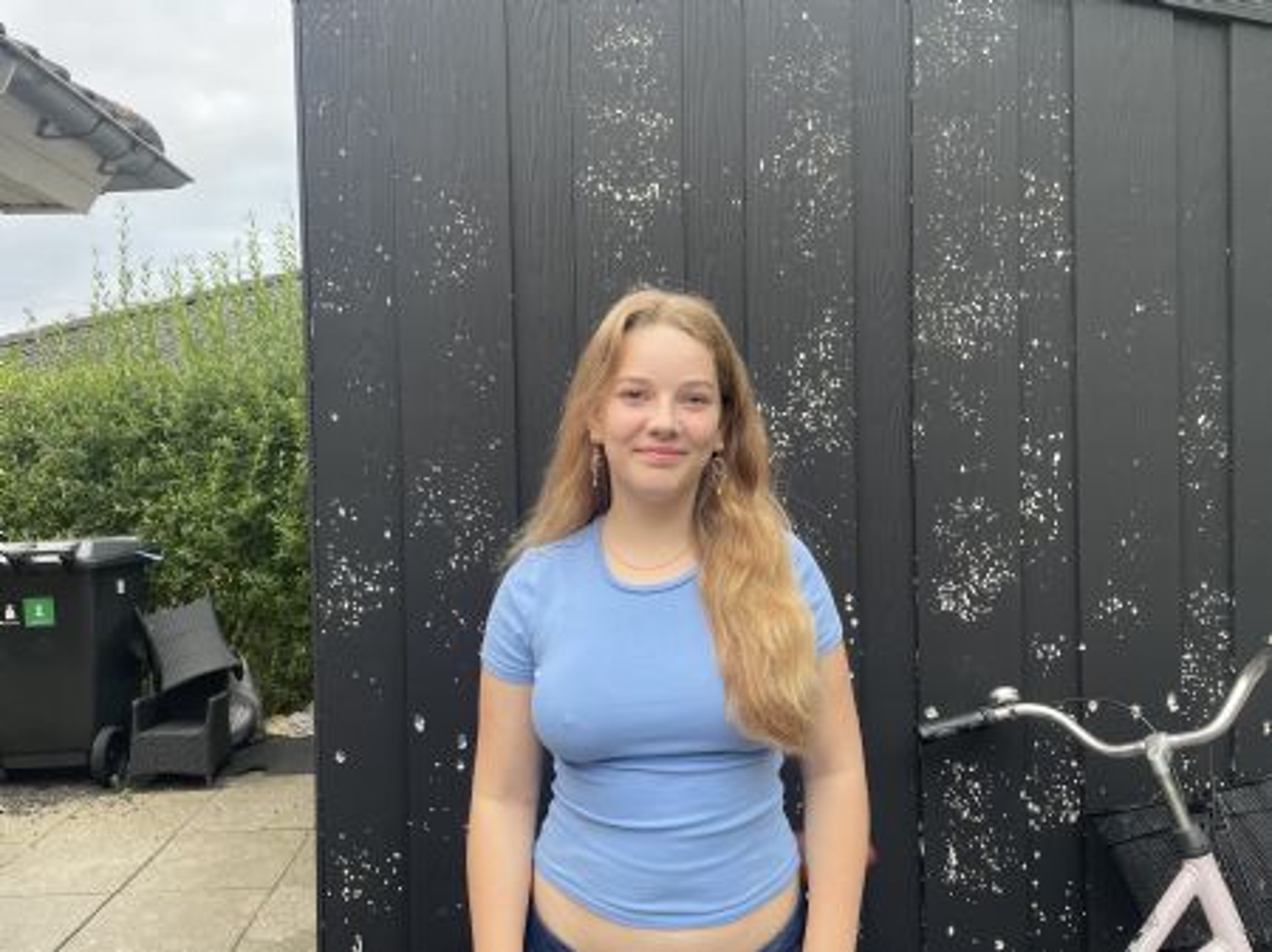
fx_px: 955
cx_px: 636
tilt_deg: -1.6
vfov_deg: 53.0
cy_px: 476
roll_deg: +1.6
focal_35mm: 26
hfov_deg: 67.3
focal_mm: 4.2
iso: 64
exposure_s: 1/121
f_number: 1.6
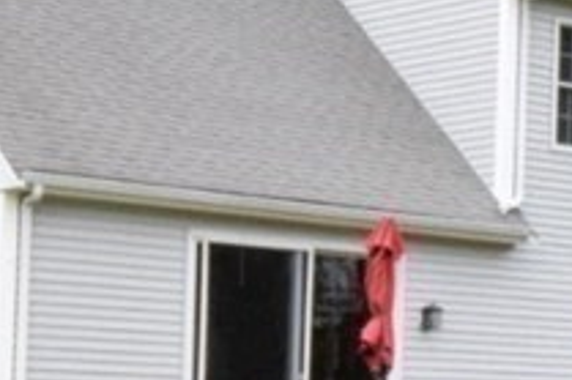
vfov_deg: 9.3
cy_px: 340
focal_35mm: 147
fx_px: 2334
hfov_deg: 13.1
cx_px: 914
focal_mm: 20
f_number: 32
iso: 1800
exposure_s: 1/125
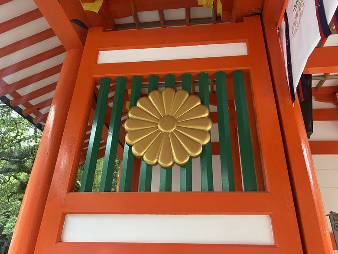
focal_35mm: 26
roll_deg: -2.9
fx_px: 254
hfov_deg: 67.3
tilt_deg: +25.9
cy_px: 127
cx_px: 169
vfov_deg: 53.1
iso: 160
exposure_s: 1/60
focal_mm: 5.7
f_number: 1.5
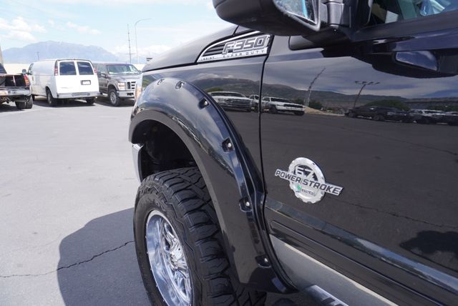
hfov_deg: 73.7
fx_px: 306
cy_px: 153
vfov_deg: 53.2
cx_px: 229
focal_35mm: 24
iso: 100
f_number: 6.3
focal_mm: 16
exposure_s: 1/160
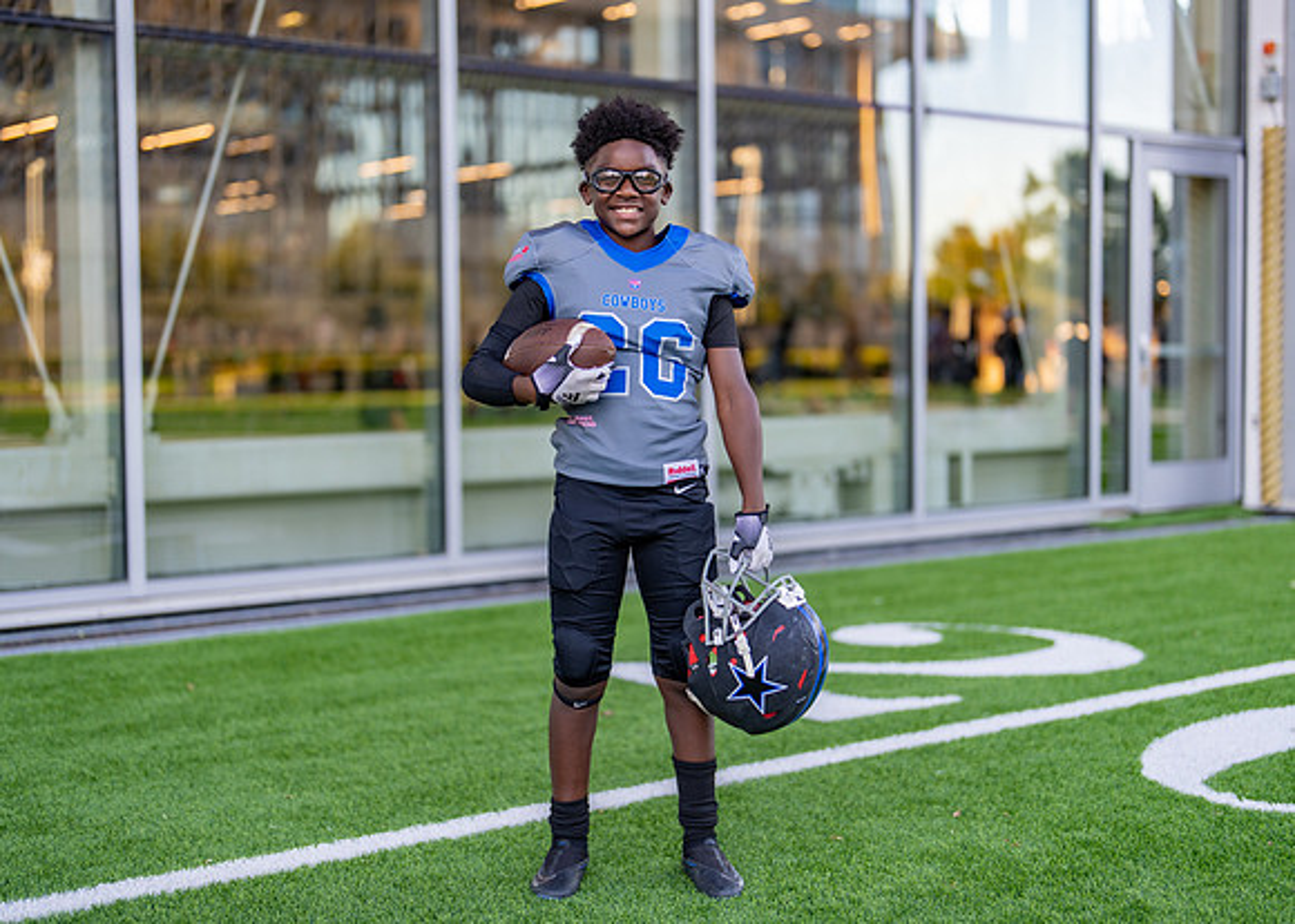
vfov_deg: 26.3
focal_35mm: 54
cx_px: 648
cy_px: 462
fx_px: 1978
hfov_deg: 36.3
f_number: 1.2
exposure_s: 1/500
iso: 100
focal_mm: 50
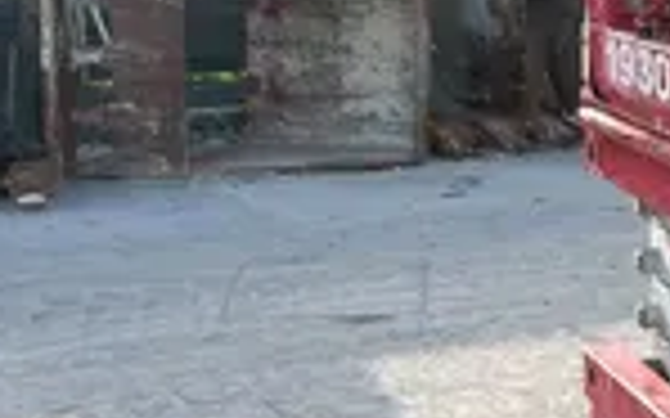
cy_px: 209
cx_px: 1133
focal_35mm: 102
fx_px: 1862
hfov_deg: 17.4
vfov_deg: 12.8
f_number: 1.6
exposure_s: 1/864
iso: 50
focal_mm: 5.1
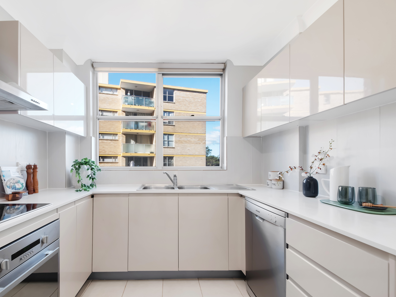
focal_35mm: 15
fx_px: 172
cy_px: 159
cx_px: 160
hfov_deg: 97.0
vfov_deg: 81.6
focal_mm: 12
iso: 320
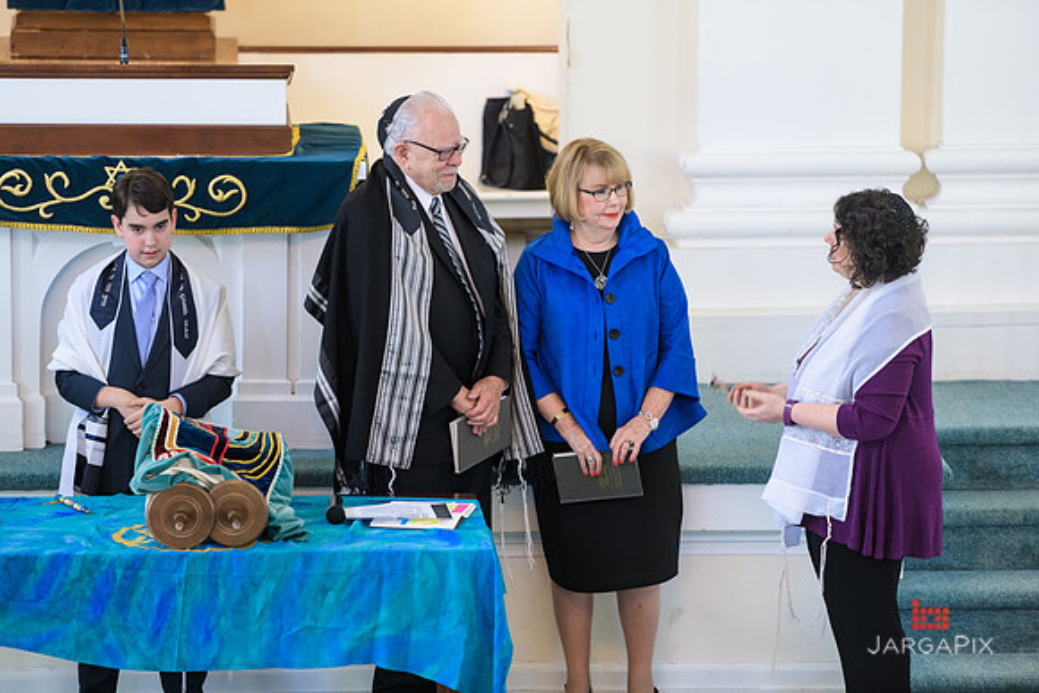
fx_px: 5773
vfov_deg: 6.9
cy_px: 346
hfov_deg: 10.3
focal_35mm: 200
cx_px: 520
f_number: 3.2
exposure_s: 1/125
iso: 1250
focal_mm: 200
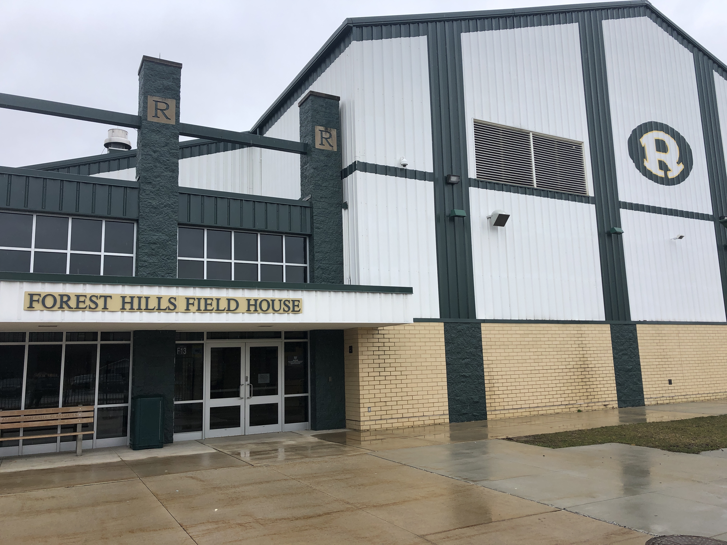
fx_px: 588
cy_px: 272
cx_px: 364
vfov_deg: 49.7
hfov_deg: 63.4
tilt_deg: +9.3
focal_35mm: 28
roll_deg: +2.1
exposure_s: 1/539
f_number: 1.8
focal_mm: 4
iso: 20
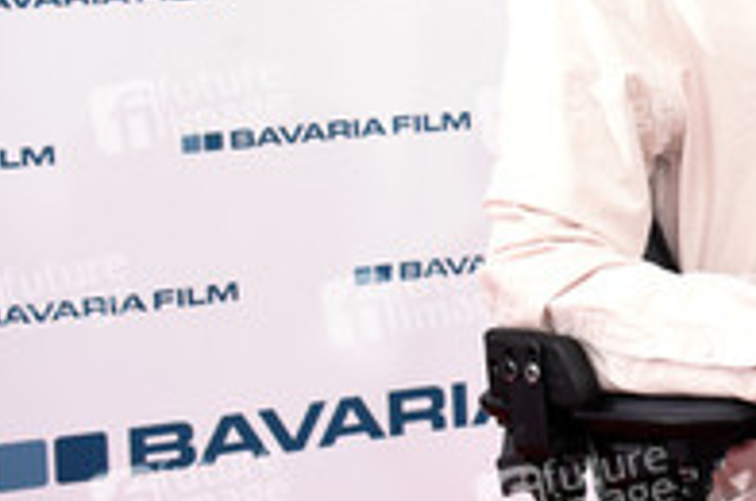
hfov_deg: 20.7
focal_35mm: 93
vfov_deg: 14.4
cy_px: 12
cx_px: 858
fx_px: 1953
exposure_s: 1/160
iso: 800
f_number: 6.3
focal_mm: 27
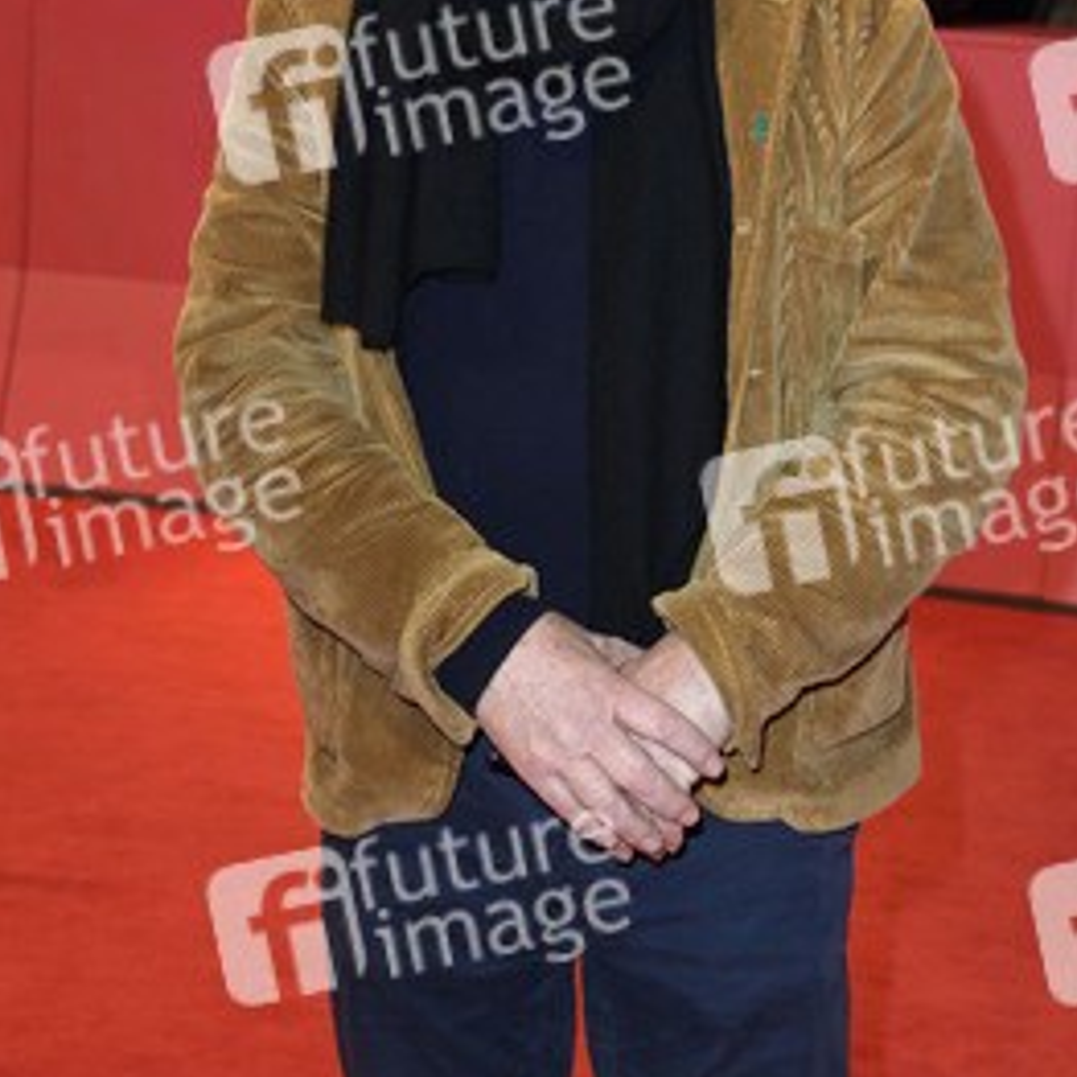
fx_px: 3098
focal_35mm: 88
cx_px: 538
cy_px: 292
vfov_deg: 19.6
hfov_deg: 19.7
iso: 1600
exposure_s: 1/250
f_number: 5.6
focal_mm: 68
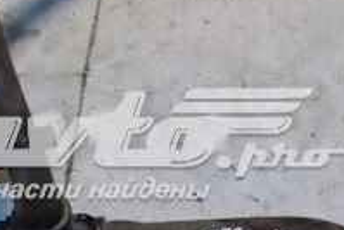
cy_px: 140
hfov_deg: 26.3
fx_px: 736
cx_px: 142
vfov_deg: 17.7
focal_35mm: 77
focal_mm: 4
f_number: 3.1
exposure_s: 1/30
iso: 360
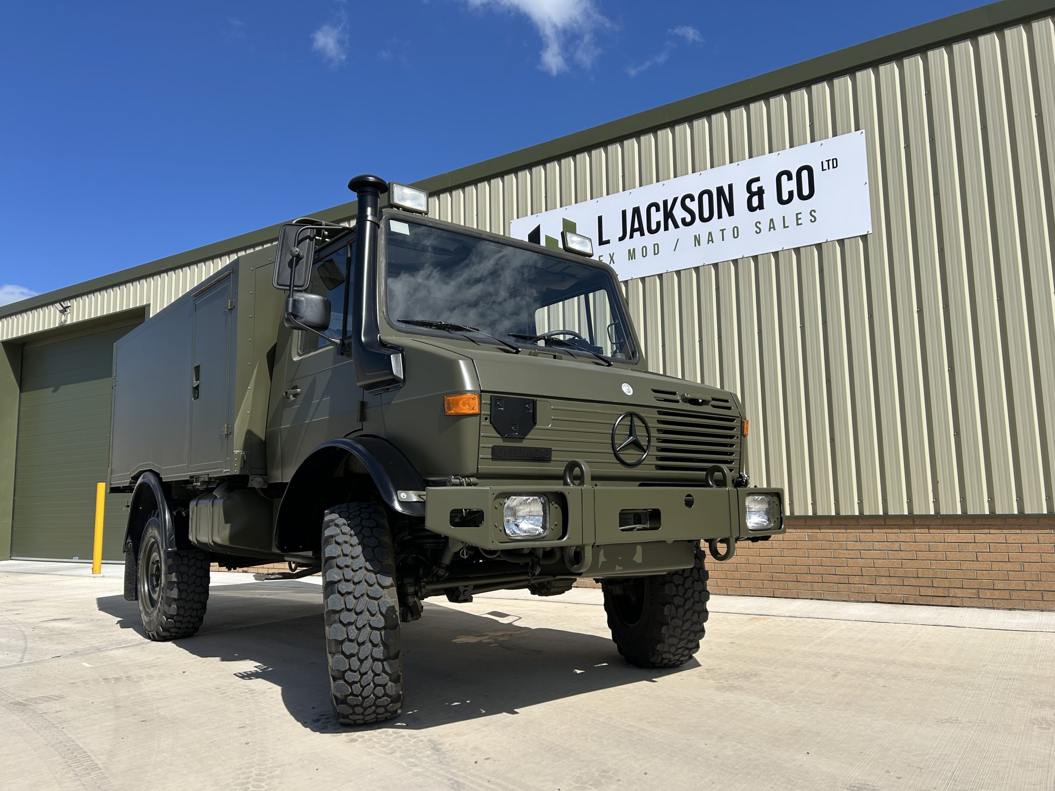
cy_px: 396
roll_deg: +0.6
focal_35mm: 26
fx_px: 792
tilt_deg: +7.4
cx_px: 528
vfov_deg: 53.1
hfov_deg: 67.3
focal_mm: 5.7
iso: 50
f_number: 1.5
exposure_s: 1/5076
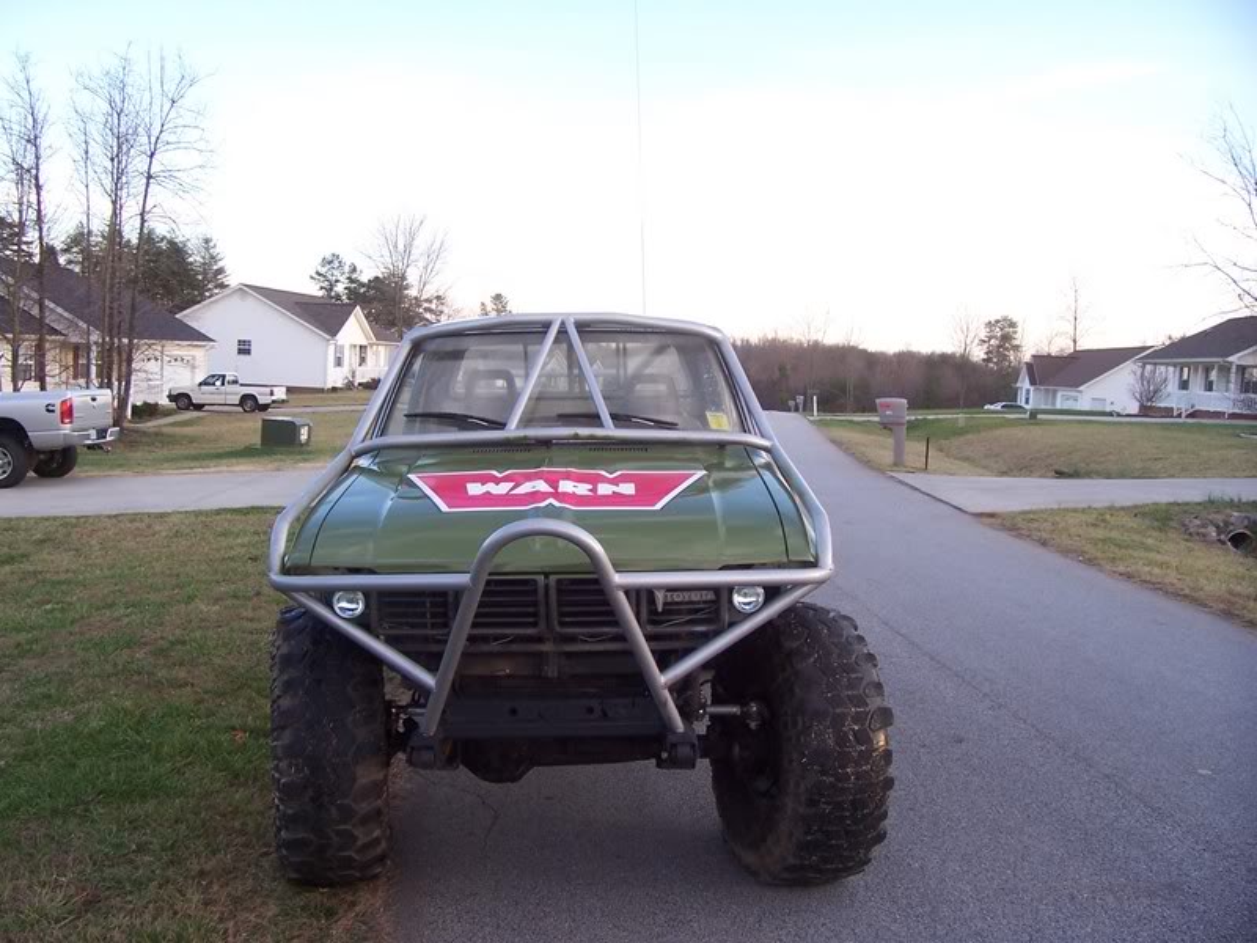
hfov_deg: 54.0
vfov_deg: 41.8
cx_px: 628
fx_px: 1235
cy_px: 472
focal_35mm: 34
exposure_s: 1/125
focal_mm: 5.6
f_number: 2.7
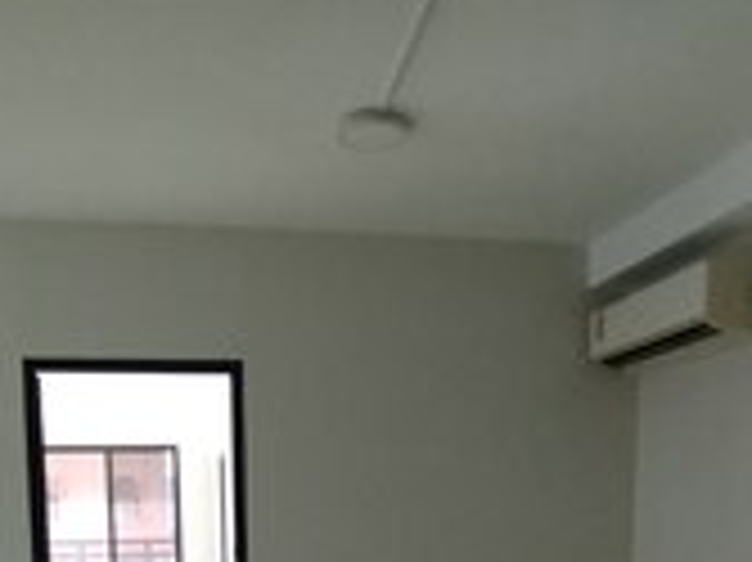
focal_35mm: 41
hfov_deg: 45.7
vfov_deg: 30.1
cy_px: 668
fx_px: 890
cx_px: 340
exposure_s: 1/33
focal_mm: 1.65
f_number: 2.2
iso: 320
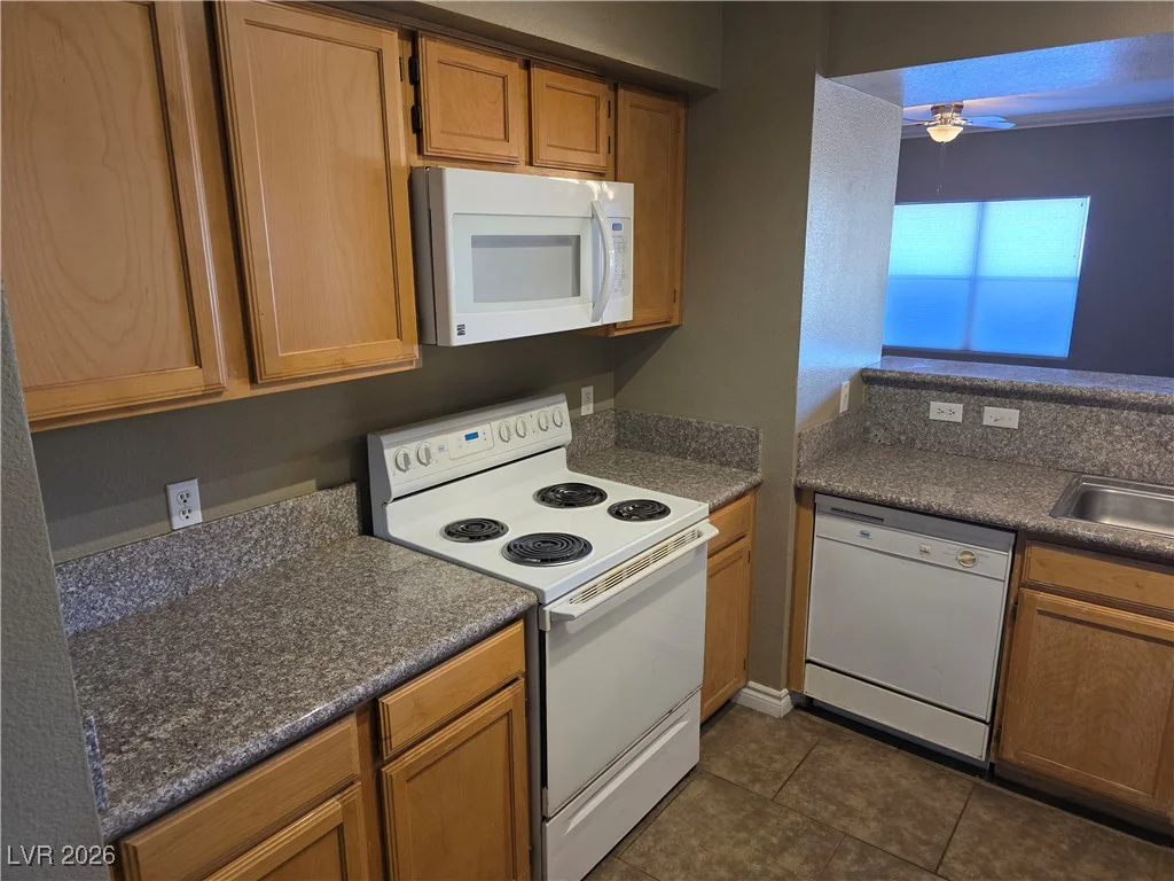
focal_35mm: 23
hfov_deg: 73.9
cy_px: 440
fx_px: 780
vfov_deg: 58.9
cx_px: 587
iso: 320
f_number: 1.7
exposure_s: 1/120
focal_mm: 6.3
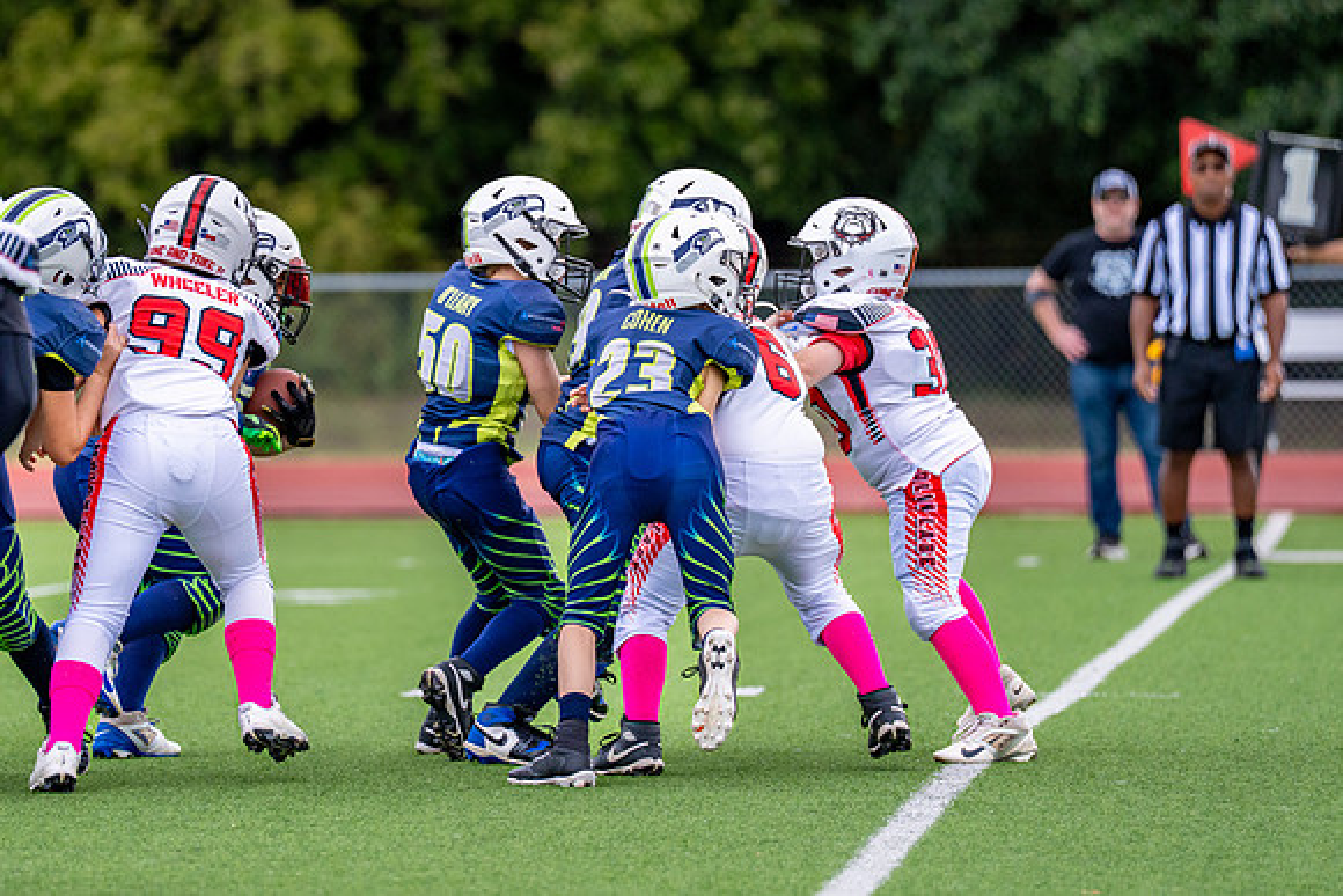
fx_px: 11358
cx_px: 391
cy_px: 413
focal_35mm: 304
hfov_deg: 6.8
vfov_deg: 4.5
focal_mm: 200
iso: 400
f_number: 2.8
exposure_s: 1/2500
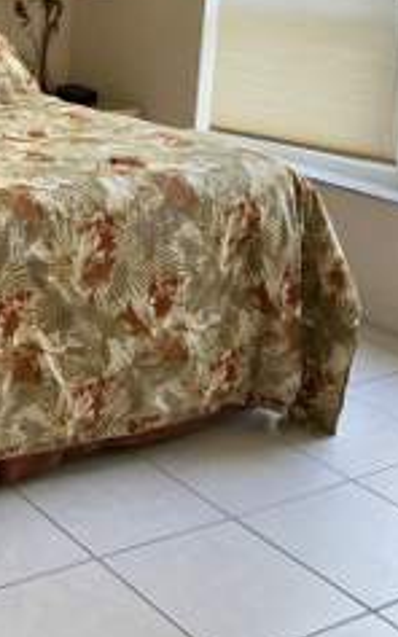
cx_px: -145
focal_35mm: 60
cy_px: 188
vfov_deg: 33.6
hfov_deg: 19.6
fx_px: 1042
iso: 250
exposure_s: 1/60
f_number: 1.8
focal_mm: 3
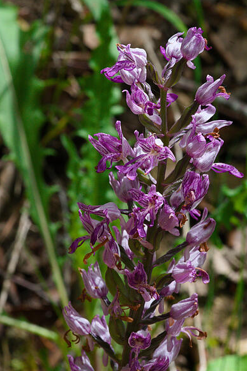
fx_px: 1400
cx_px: 124
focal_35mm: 136
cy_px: 185
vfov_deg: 15.1
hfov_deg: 10.1
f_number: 18
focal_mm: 90
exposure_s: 1/160
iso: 1250
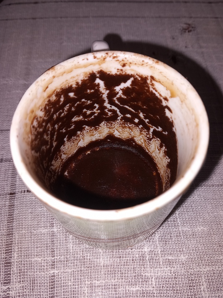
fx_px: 258
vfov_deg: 60.0
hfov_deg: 46.7
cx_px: 122
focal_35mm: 30
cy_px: 149
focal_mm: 4
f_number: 1.8
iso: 32
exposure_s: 1/100
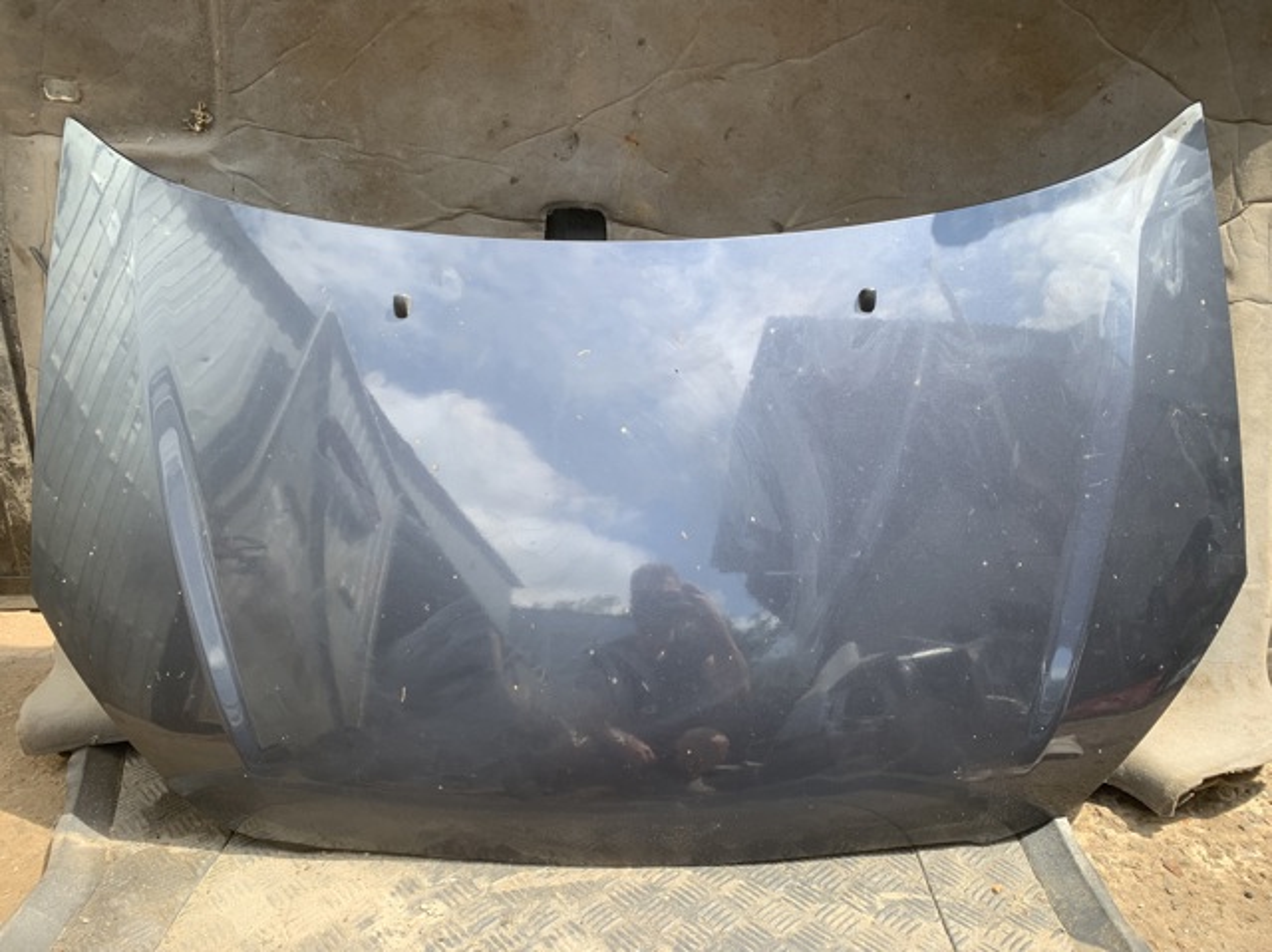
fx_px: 955
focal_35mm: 26
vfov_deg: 53.0
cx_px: 636
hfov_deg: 67.3
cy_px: 476
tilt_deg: -18.4
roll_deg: +0.5
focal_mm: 4.25
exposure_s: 1/337
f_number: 1.8
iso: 25
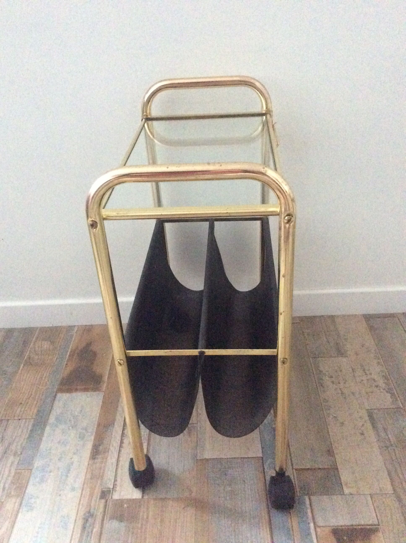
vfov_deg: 56.9
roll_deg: +4.6
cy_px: 272
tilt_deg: -32.8
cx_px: 203
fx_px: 502
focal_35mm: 32
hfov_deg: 44.1
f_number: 2.4
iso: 800
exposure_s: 1/17
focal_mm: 3.3
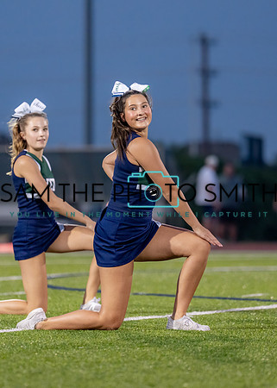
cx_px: 126
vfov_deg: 6.4
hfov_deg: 4.6
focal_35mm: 313
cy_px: 185
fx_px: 3451
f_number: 2.8
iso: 1250
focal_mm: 176
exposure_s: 1/1000
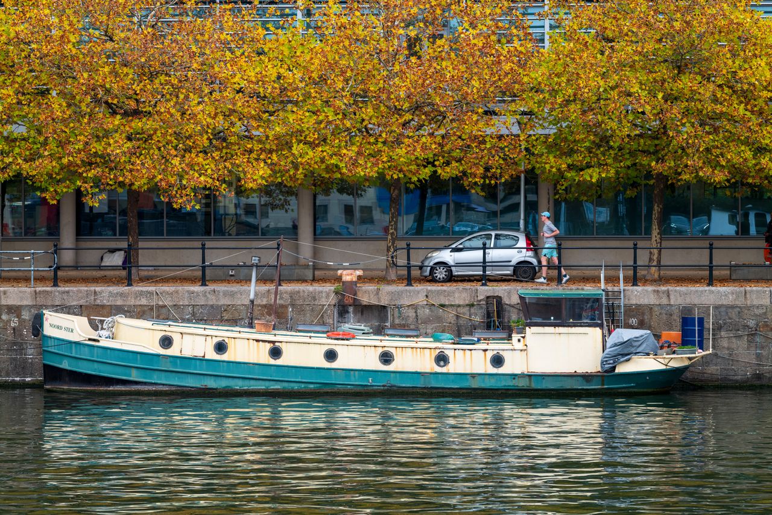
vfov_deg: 10.2
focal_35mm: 135
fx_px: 2895
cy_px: 258
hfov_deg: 15.2
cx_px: 386
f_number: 5.6
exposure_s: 1/250
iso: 400
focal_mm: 135
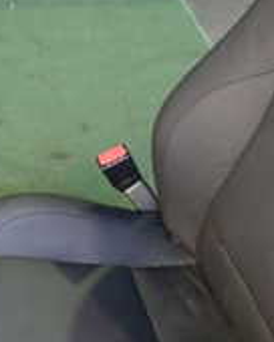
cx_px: 252
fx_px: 872
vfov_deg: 22.0
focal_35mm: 86
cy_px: 270
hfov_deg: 17.6
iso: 200
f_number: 2
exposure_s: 1/30
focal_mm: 4.5
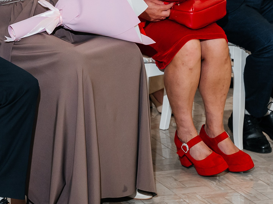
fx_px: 1230
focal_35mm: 156
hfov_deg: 12.5
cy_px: -18
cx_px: 14
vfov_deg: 9.4
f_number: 4.5
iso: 800
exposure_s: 1/200
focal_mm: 52
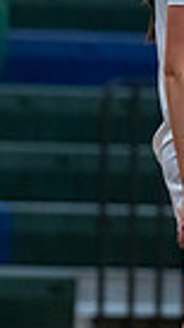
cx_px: 306
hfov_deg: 1.9
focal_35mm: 642
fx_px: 5572
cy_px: 81
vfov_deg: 3.4
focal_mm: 135
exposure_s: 1/1250
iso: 2000
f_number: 1.8
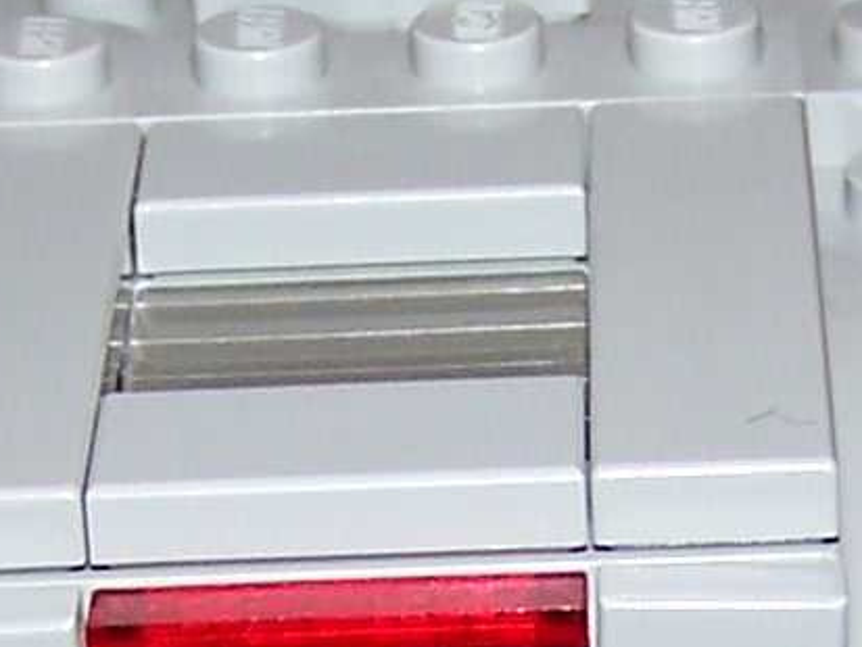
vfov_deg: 6.2
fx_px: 5903
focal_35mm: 237
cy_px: 991
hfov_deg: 8.3
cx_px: 518
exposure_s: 1/60
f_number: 2.8
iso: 80
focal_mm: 6.3
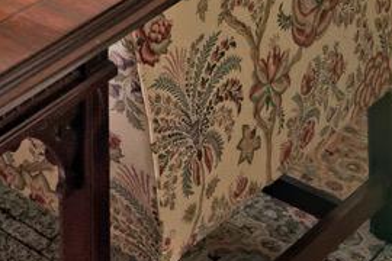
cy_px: -528
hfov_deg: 17.2
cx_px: -212
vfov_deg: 9.8
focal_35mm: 106
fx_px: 1154
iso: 400
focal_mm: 14
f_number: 9
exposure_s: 1/100
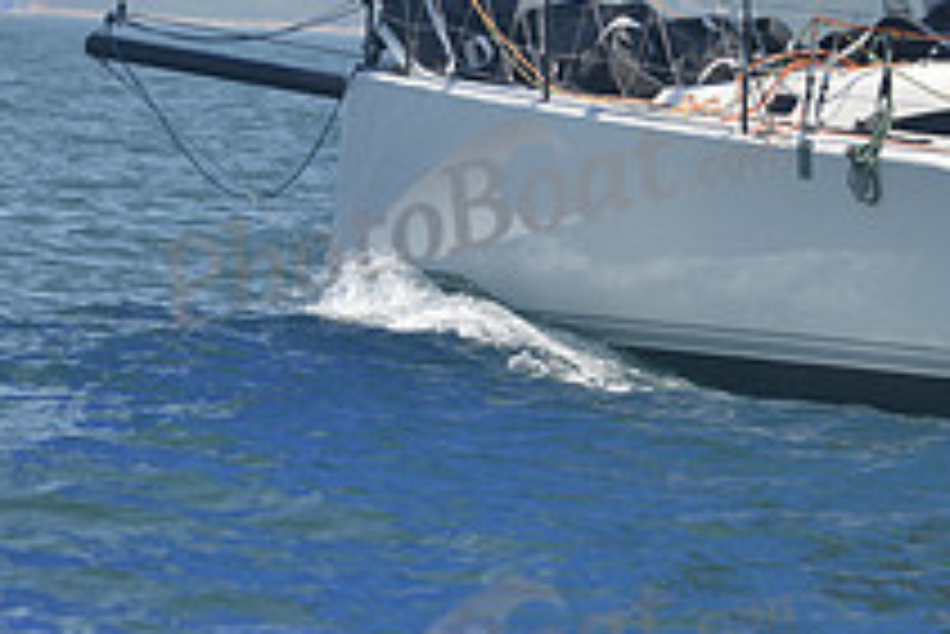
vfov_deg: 2.5
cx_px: 1031
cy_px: -83
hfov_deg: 3.7
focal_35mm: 550
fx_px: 14523
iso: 280
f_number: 7.1
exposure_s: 1/1000
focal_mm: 200
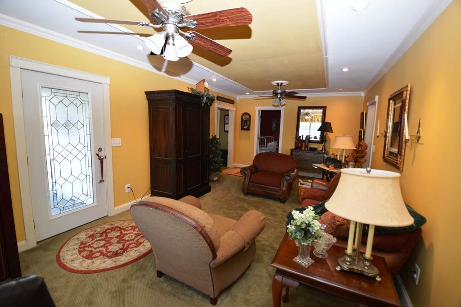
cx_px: 230
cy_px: 154
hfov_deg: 100.4
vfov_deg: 77.2
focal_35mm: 15
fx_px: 192
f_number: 3.5
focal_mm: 10
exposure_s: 1/60
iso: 500
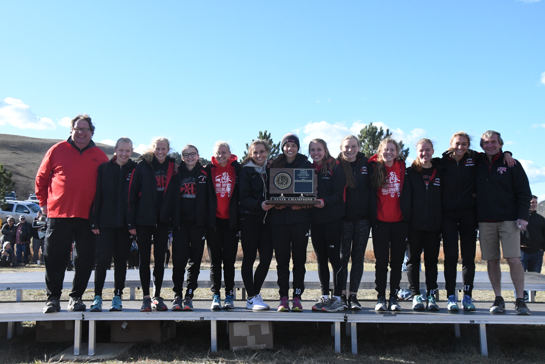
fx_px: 636
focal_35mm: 42
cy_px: 182
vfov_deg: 31.9
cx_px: 272
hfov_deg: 46.4
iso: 2500
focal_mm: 28
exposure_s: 1/3200
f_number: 8
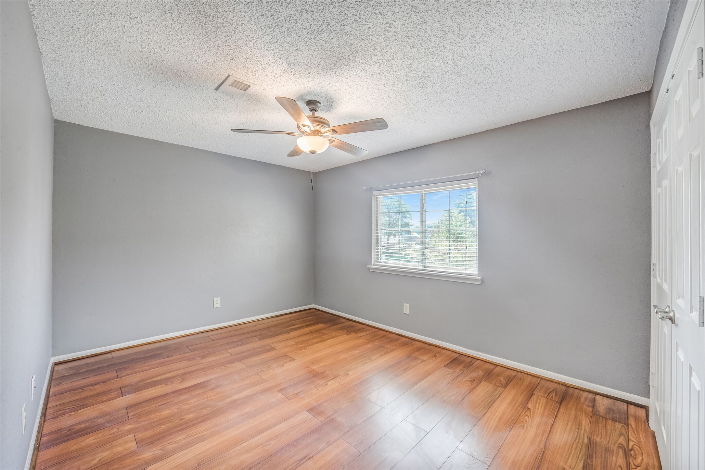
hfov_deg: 104.2
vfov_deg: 81.2
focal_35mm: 14
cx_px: 352
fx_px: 274
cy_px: 235
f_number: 11
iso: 500
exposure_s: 1/13
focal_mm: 14
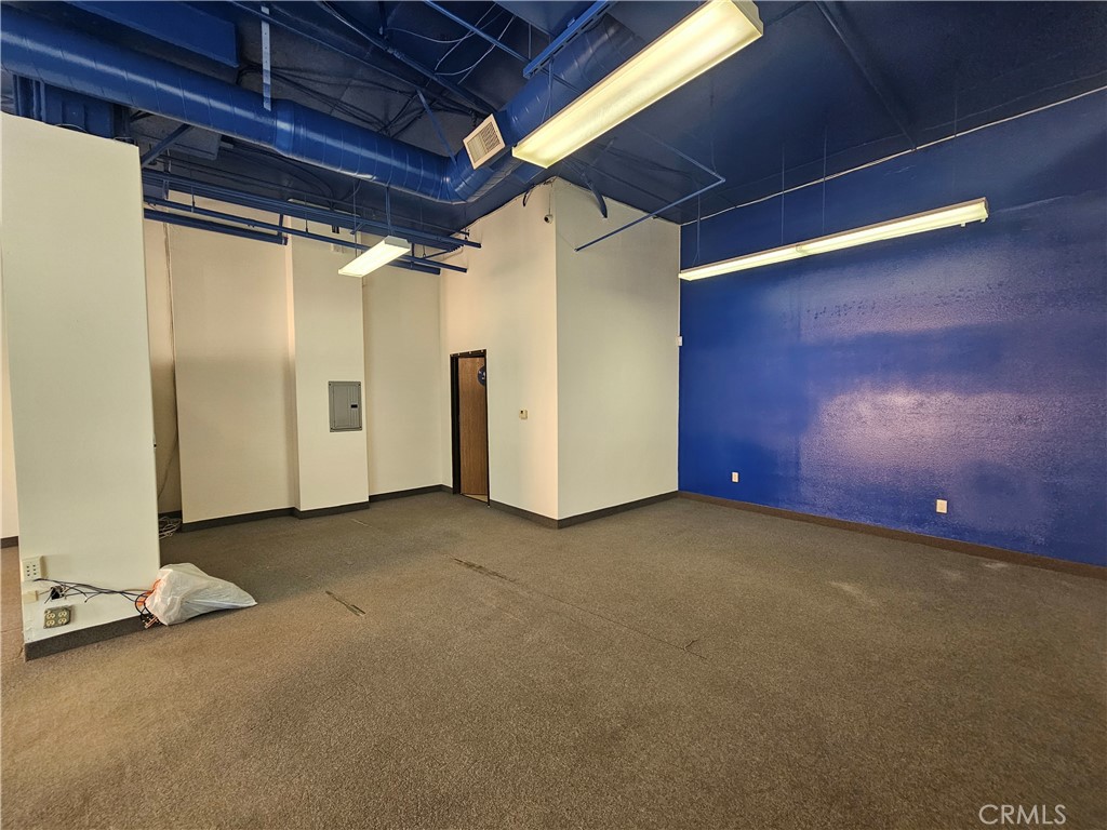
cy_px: 415
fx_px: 416
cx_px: 554
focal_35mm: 13
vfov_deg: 89.9
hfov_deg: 106.2
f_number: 2.2
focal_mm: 2.2
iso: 200
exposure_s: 1/77
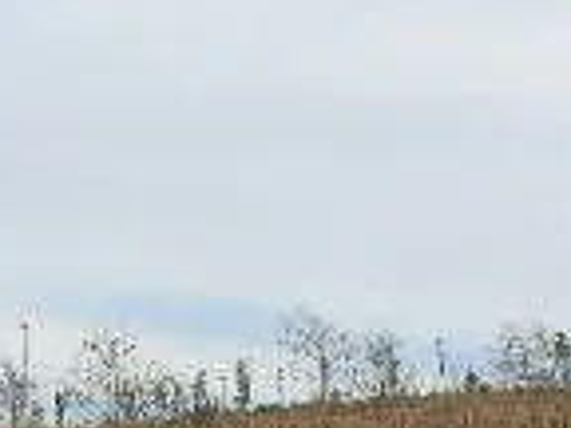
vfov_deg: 9.5
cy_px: 678
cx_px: 460
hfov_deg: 13.0
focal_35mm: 151
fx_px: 2491
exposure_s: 1/259
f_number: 4.9
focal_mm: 5.7
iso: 50
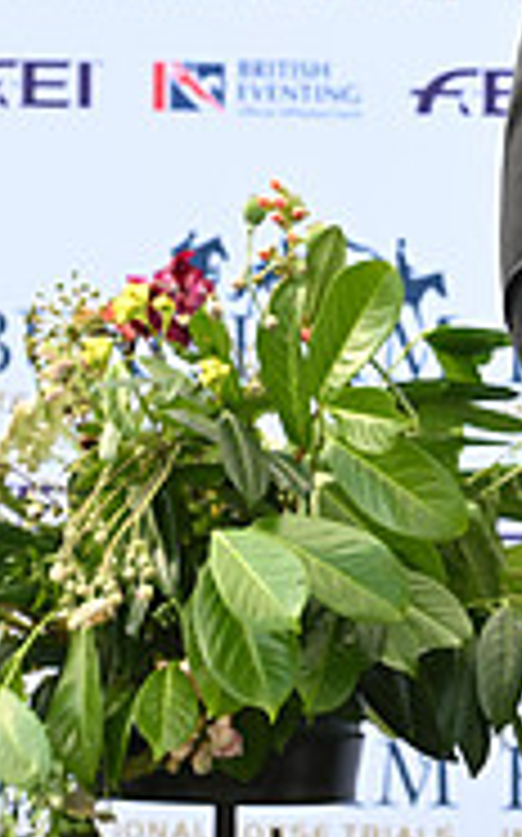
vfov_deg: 6.3
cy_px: 29
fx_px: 7614
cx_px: 1228
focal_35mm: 334
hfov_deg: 3.9
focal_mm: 105
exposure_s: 1/800
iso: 900
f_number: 5.6
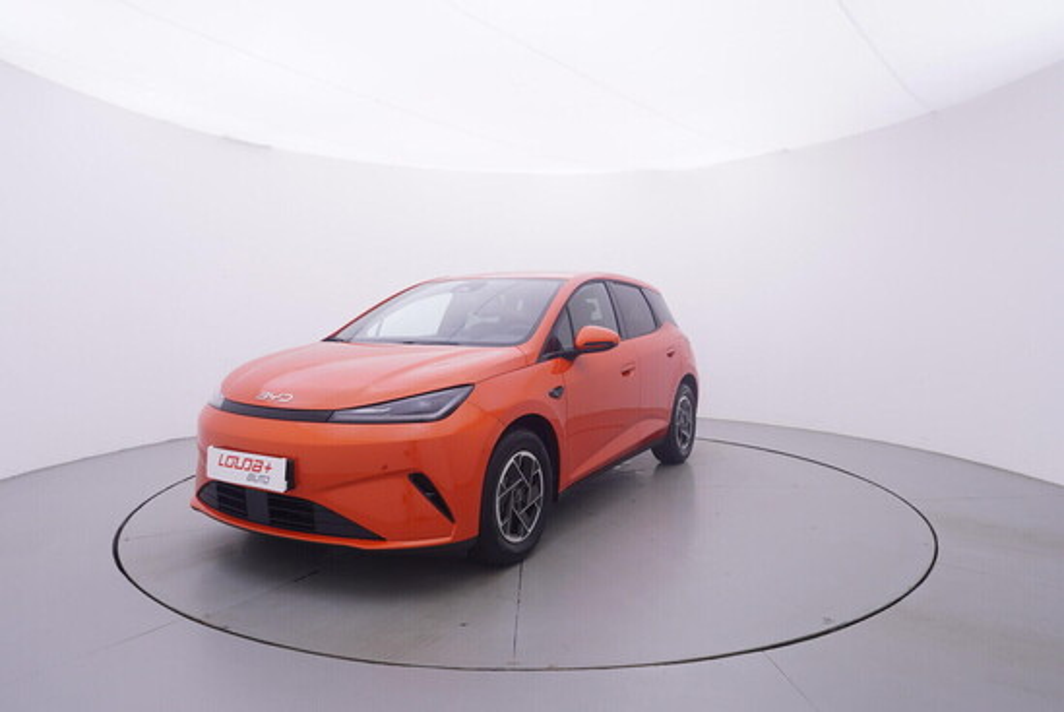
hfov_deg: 77.3
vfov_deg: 56.2
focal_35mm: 22
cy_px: 356
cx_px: 532
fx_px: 666
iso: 200
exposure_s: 1/80
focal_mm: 15
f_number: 5
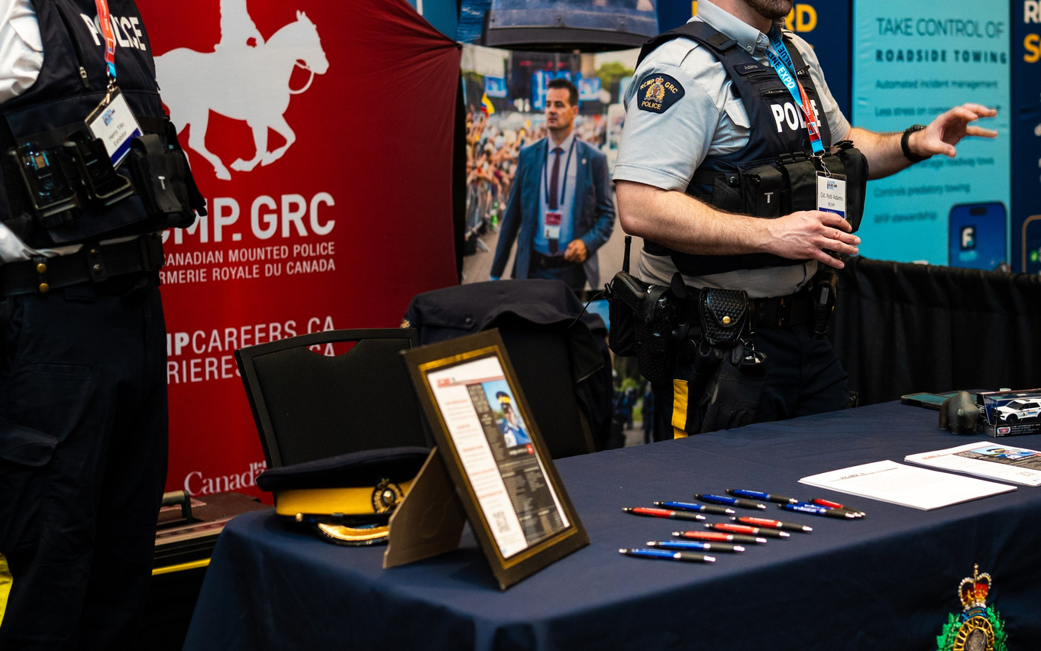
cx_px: 673
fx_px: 1901
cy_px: 330
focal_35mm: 67
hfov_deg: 30.5
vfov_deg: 19.4
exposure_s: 1/200
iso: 1000
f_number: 1.8
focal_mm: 35
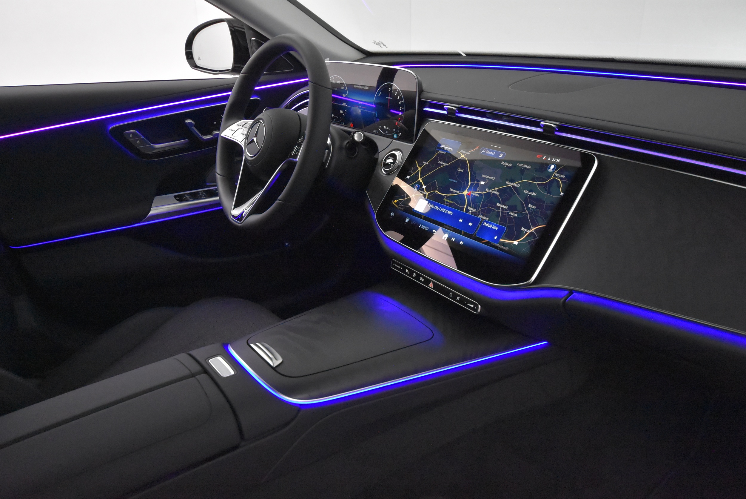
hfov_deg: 61.9
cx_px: 373
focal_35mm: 30
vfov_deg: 43.7
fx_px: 622
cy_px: 250
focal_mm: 20
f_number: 5.6
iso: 7200
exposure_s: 1/60
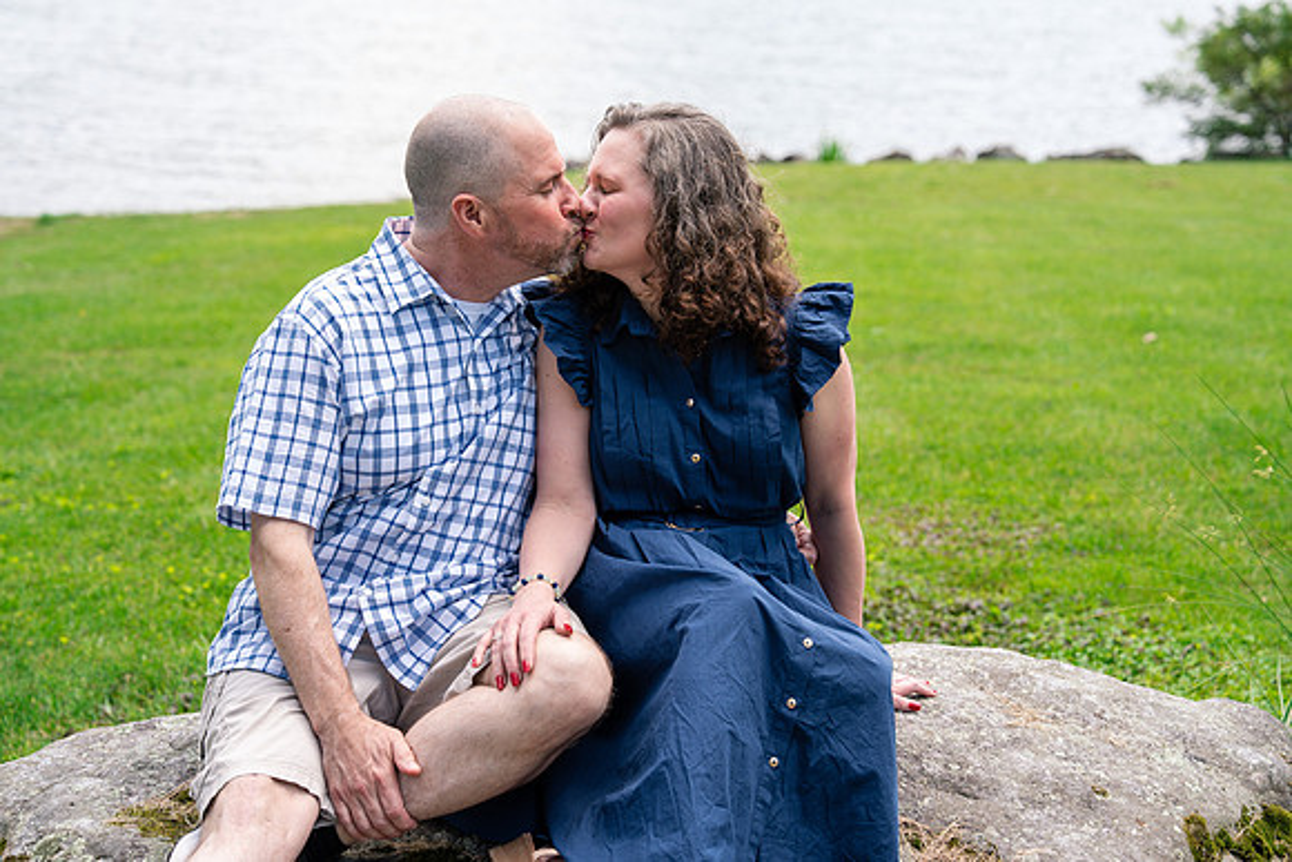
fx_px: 2513
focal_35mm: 70
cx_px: 646
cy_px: 431
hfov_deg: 28.8
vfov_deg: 19.5
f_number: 4
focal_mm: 70
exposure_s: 1/250
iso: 80
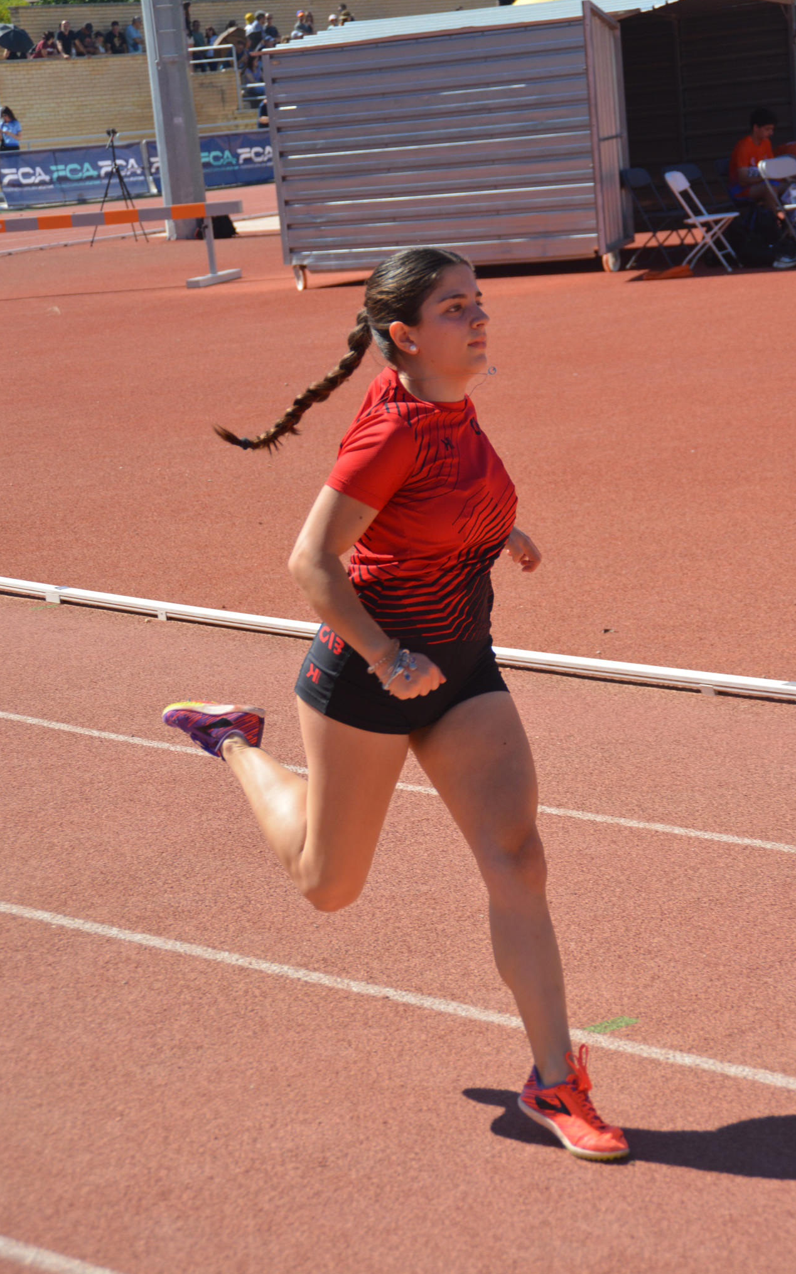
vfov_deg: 19.3
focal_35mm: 108
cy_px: 634
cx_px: 407
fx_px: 3749
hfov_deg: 12.1
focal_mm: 70
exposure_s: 1/1600
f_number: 6.3
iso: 400
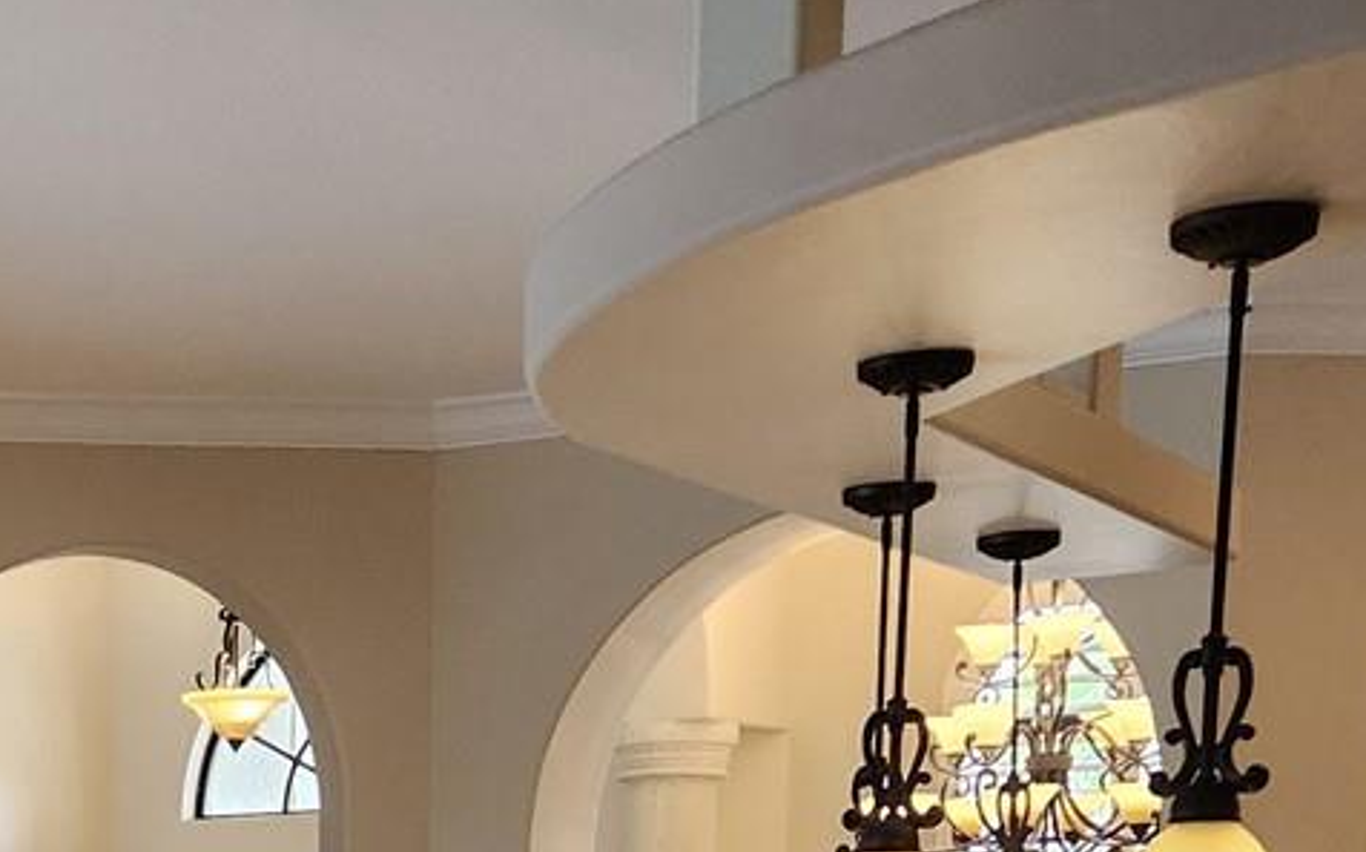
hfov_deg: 24.3
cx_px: 60
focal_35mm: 82
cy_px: 1566
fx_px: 3051
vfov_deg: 14.0
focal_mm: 5.4
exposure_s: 1/180
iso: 200
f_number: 1.8
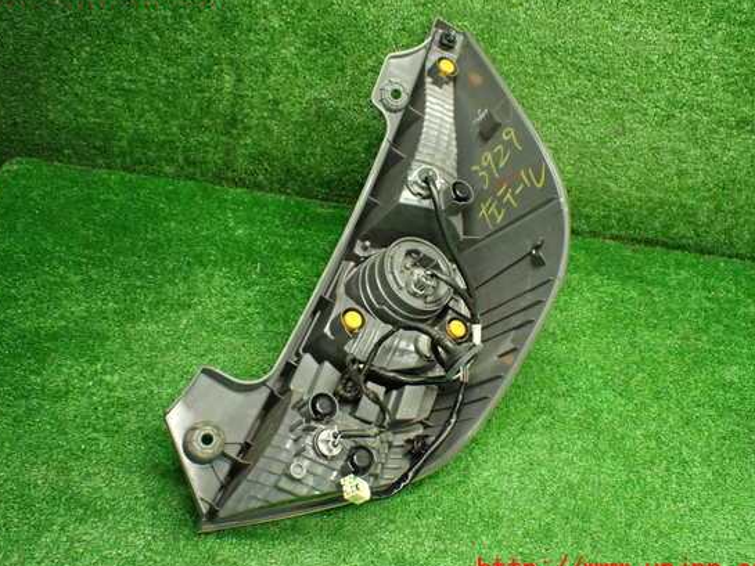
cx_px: 374
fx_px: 720
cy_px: 277
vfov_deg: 43.0
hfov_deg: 55.3
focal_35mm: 33
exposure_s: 1/100
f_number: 2.3
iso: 800
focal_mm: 5.4
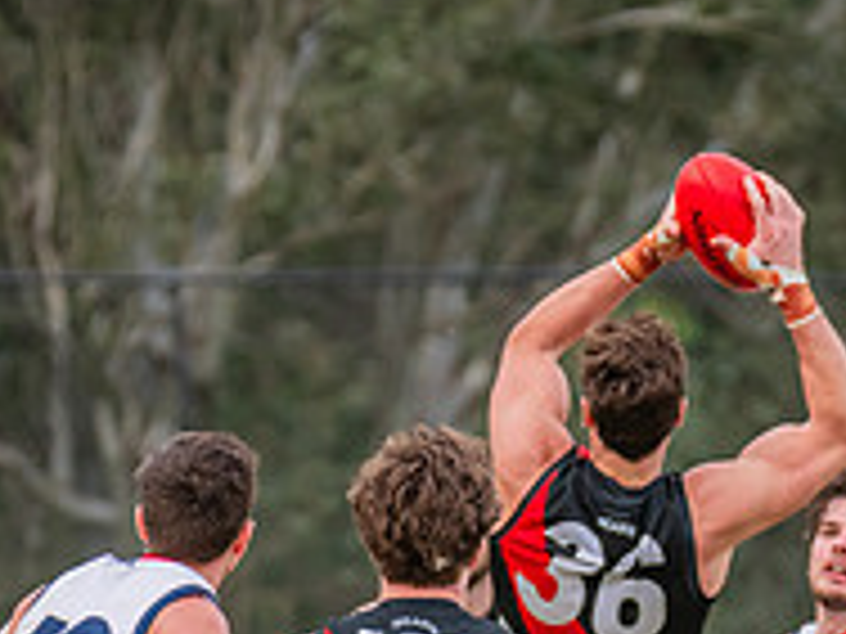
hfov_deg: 2.0
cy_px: 658
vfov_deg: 1.5
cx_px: 537
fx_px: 24415
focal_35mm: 999
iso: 800
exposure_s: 1/1250
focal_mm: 270
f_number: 7.1
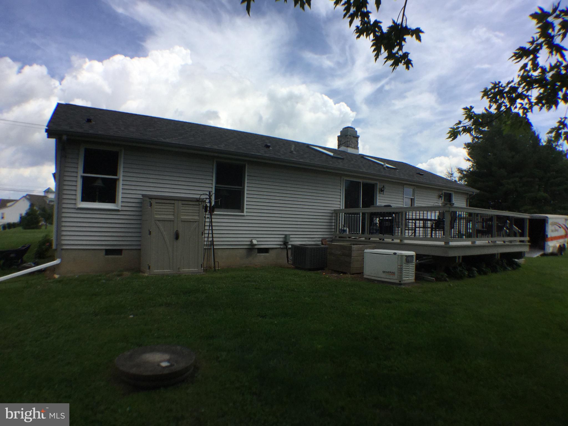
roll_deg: -1.4
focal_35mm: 31
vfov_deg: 45.4
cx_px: 284
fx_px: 509
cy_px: 213
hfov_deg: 58.4
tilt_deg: +0.7
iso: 25
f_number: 2.4
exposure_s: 1/2203
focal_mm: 3.3
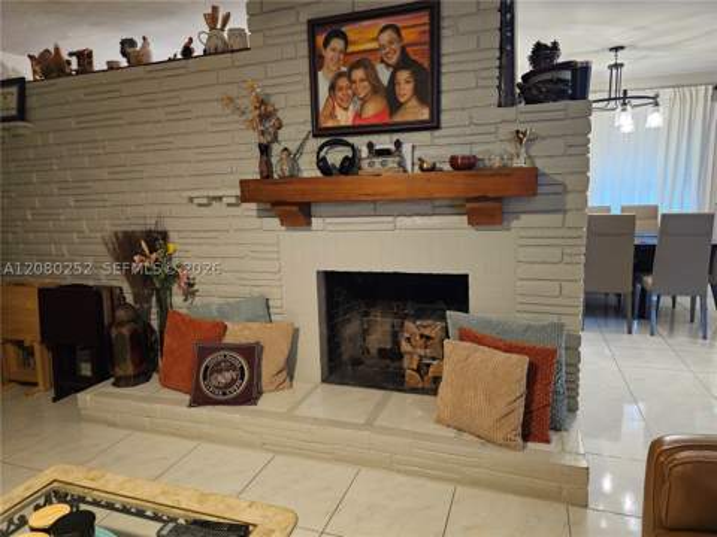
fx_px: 476
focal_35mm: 23
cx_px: 358
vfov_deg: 58.9
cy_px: 268
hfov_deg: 73.9
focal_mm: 6.3
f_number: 1.7
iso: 800
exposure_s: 1/60
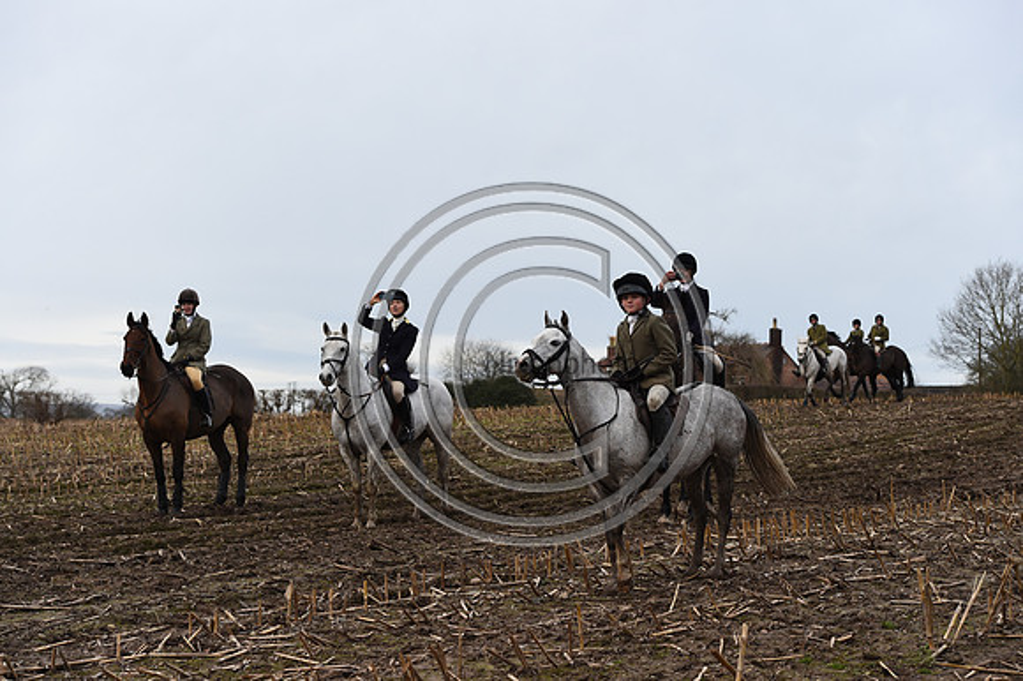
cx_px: 512
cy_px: 340
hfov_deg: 27.0
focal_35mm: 75
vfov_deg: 18.2
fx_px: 2130
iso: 640
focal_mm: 75
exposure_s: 1/1250
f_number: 5.6
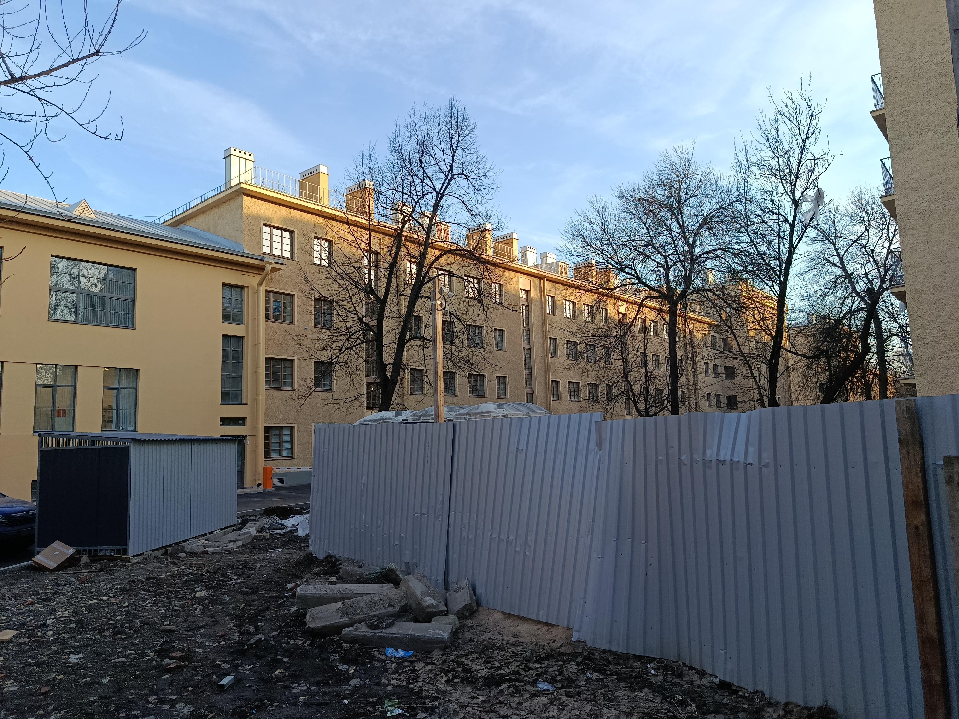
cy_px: 360
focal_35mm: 24
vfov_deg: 56.8
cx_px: 480
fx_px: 665
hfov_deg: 71.6
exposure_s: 1/136
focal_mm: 5.24
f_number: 1.7
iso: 50
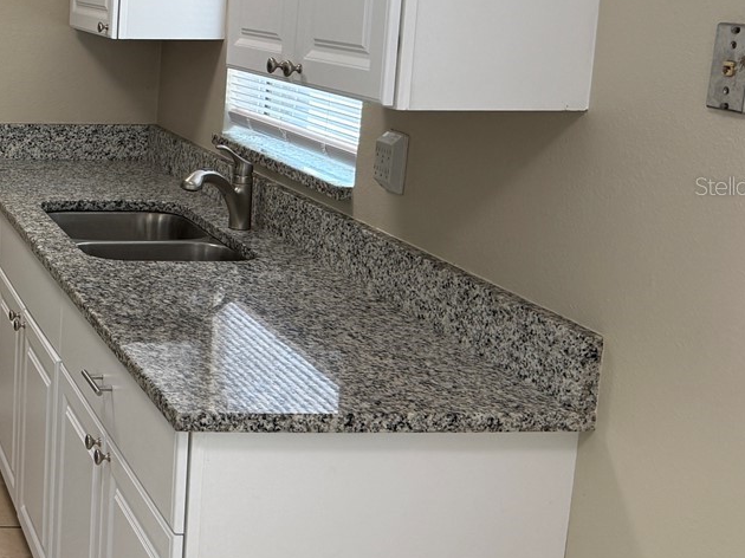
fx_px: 1312
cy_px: 186
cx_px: -140
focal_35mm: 61
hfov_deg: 27.9
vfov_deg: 23.9
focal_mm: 6.76
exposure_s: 1/120
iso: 100
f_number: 1.78
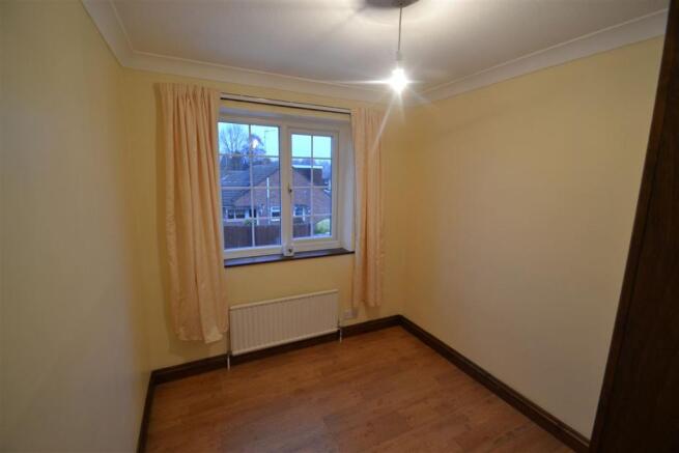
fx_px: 283
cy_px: 226
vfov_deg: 77.4
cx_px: 340
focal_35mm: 15
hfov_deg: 100.4
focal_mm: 10
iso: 560
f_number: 3.5
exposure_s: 1/60
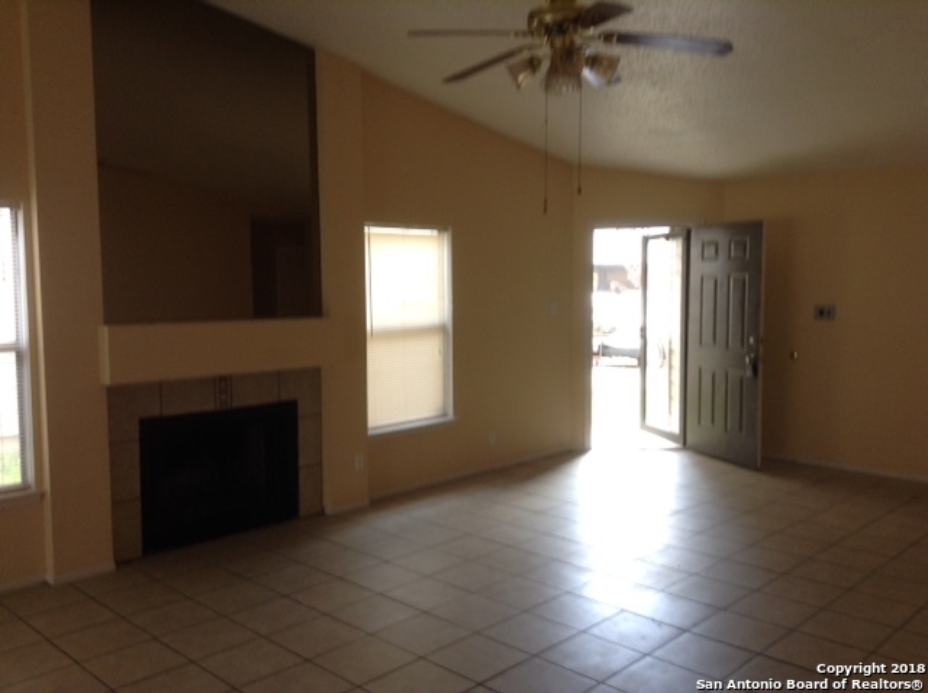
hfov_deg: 55.4
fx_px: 883
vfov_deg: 42.8
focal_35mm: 33
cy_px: 346
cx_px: 464
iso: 40
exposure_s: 1/24
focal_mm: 3.3
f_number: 2.4
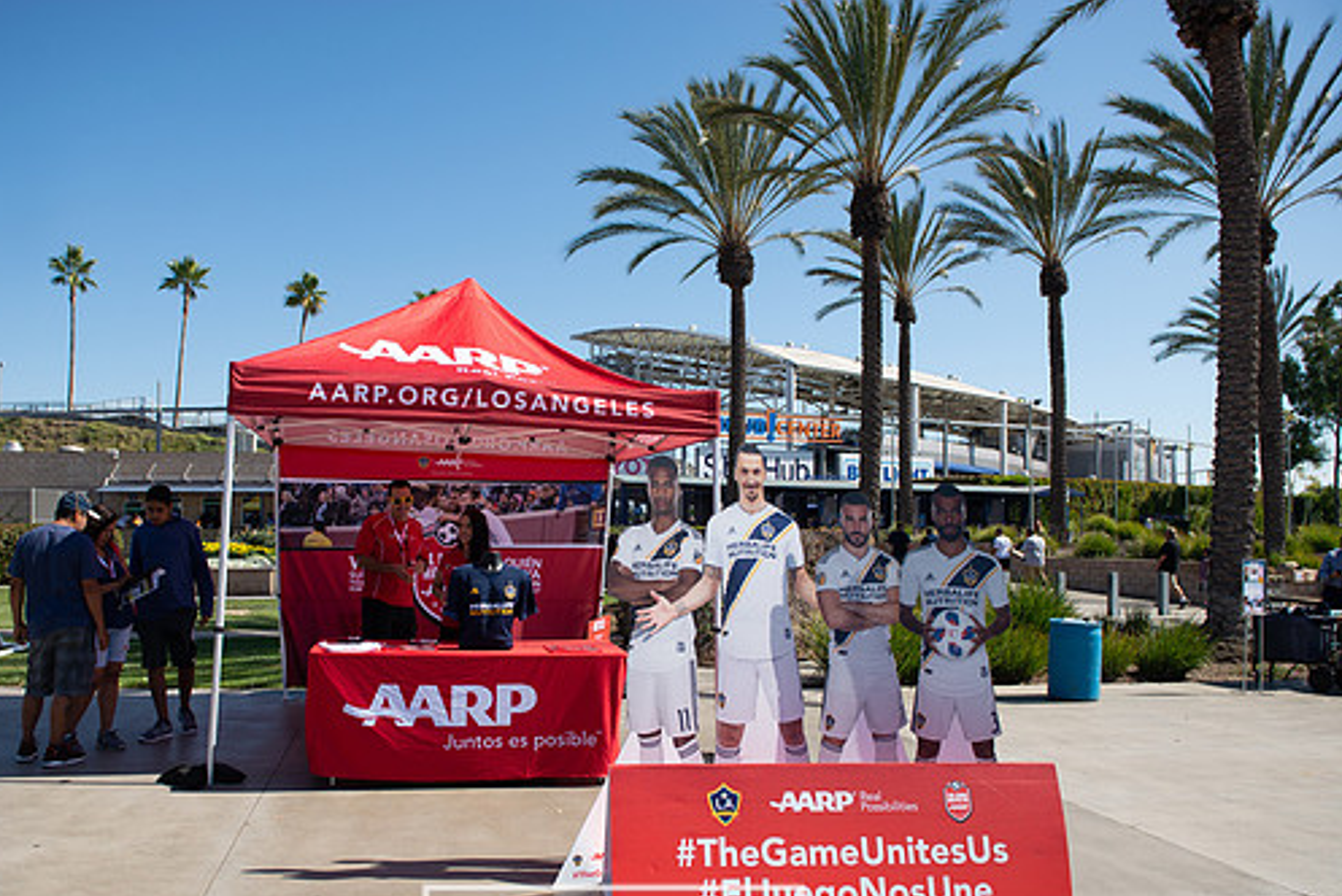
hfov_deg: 65.3
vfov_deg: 46.3
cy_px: 517
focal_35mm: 28
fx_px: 1044
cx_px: 613
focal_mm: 24
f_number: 4
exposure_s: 1/2000
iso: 200
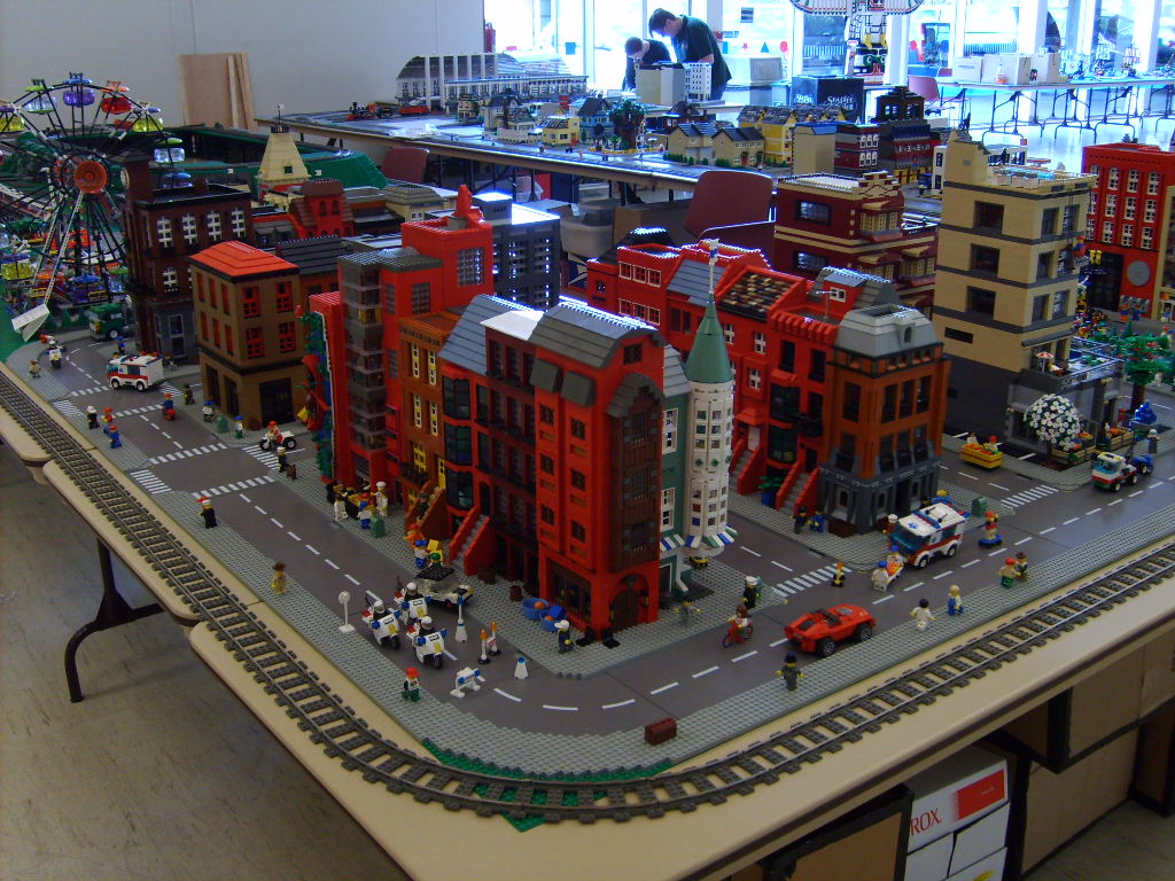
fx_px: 1188
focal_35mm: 35
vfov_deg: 40.7
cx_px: 588
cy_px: 440
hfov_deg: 52.6
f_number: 2.8
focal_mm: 5.8
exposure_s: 1/30
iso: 100
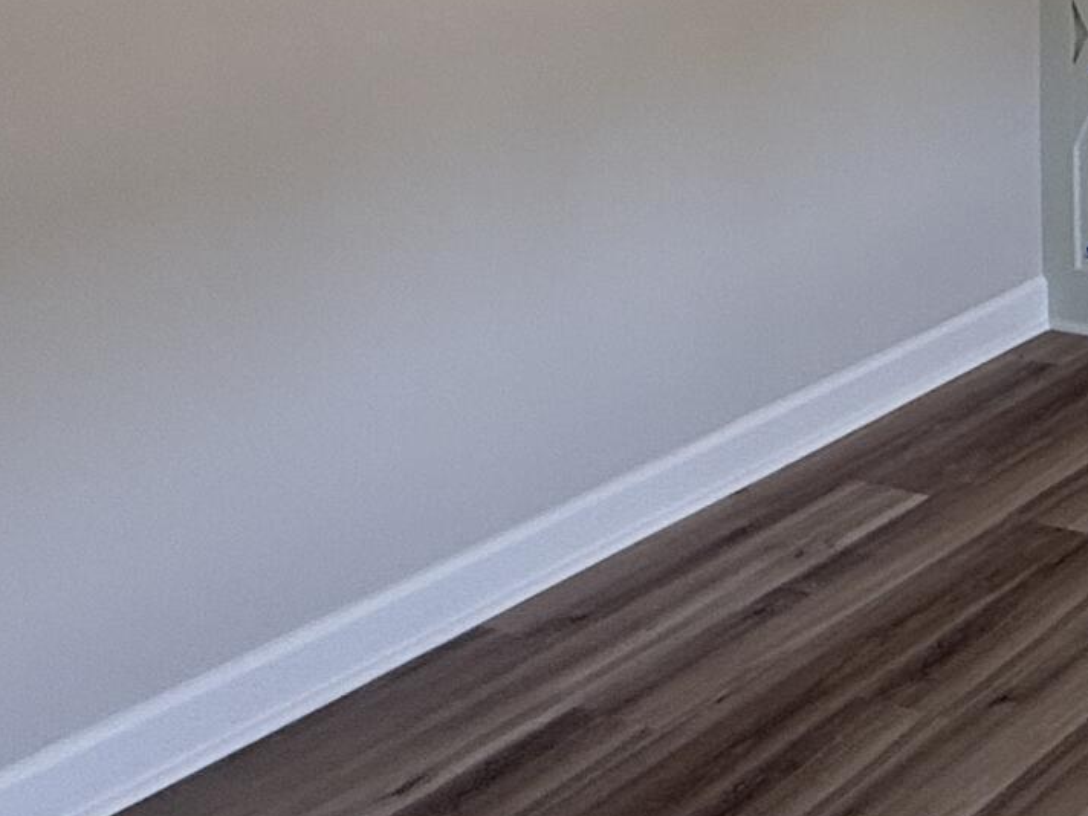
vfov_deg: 21.8
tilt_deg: -0.7
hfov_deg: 24.9
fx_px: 1854
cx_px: 1643
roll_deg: -0.5
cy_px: -304
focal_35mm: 59
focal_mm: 2.22
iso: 80
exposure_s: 1/99
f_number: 2.2
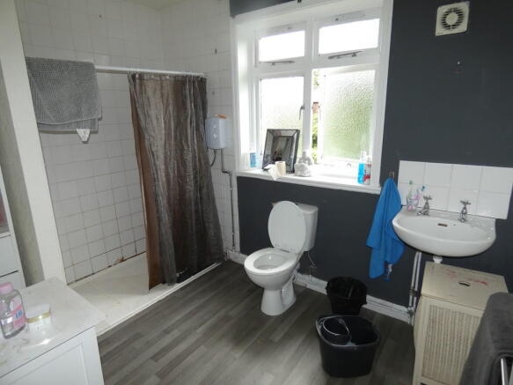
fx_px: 296
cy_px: 192
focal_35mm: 20
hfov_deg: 81.8
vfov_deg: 66.0
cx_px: 256
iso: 160
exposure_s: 1/60
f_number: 2.8
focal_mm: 3.6
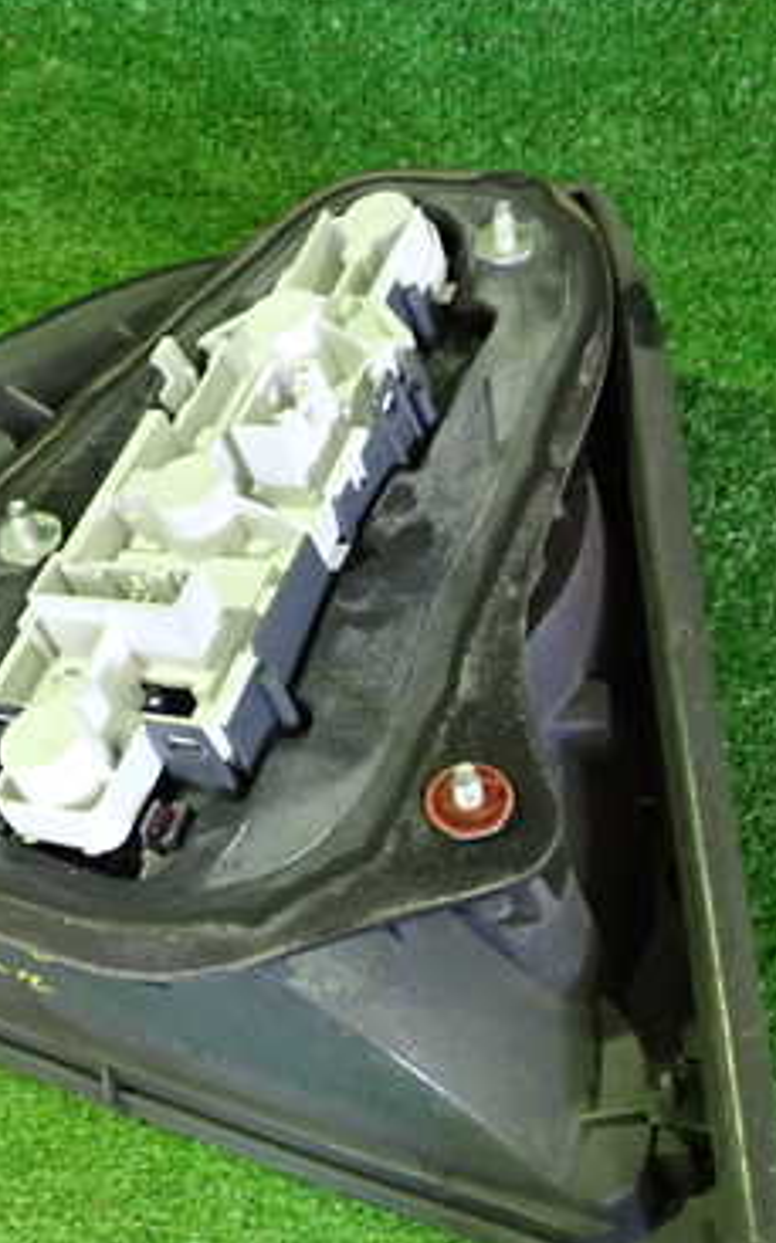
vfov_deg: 38.8
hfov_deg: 24.8
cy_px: 715
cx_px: 295
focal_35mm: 52
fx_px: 1762
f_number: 2.3
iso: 800
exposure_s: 1/25
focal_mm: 5.4
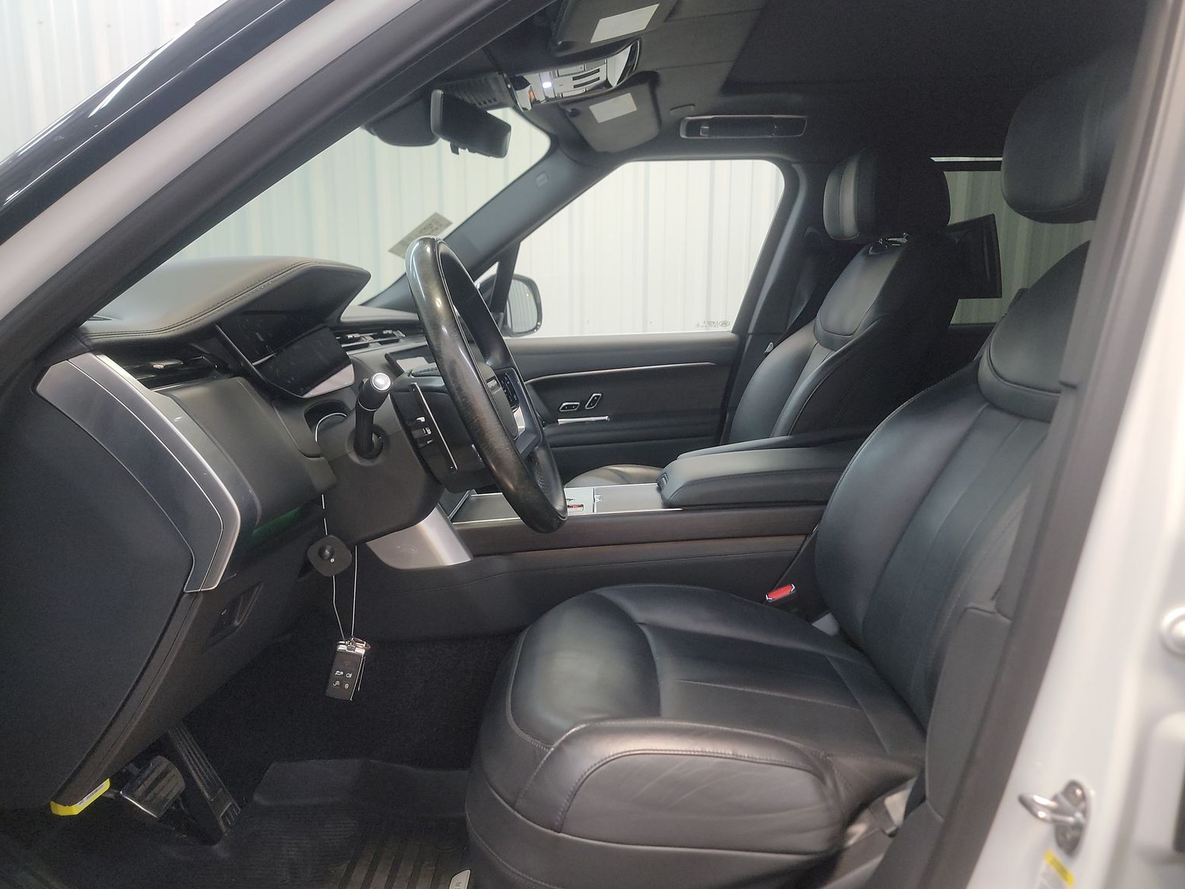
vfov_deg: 54.9
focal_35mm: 25
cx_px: 613
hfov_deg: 69.4
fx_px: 856
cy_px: 451
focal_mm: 6.7
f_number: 1.8
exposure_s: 1/59
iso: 428
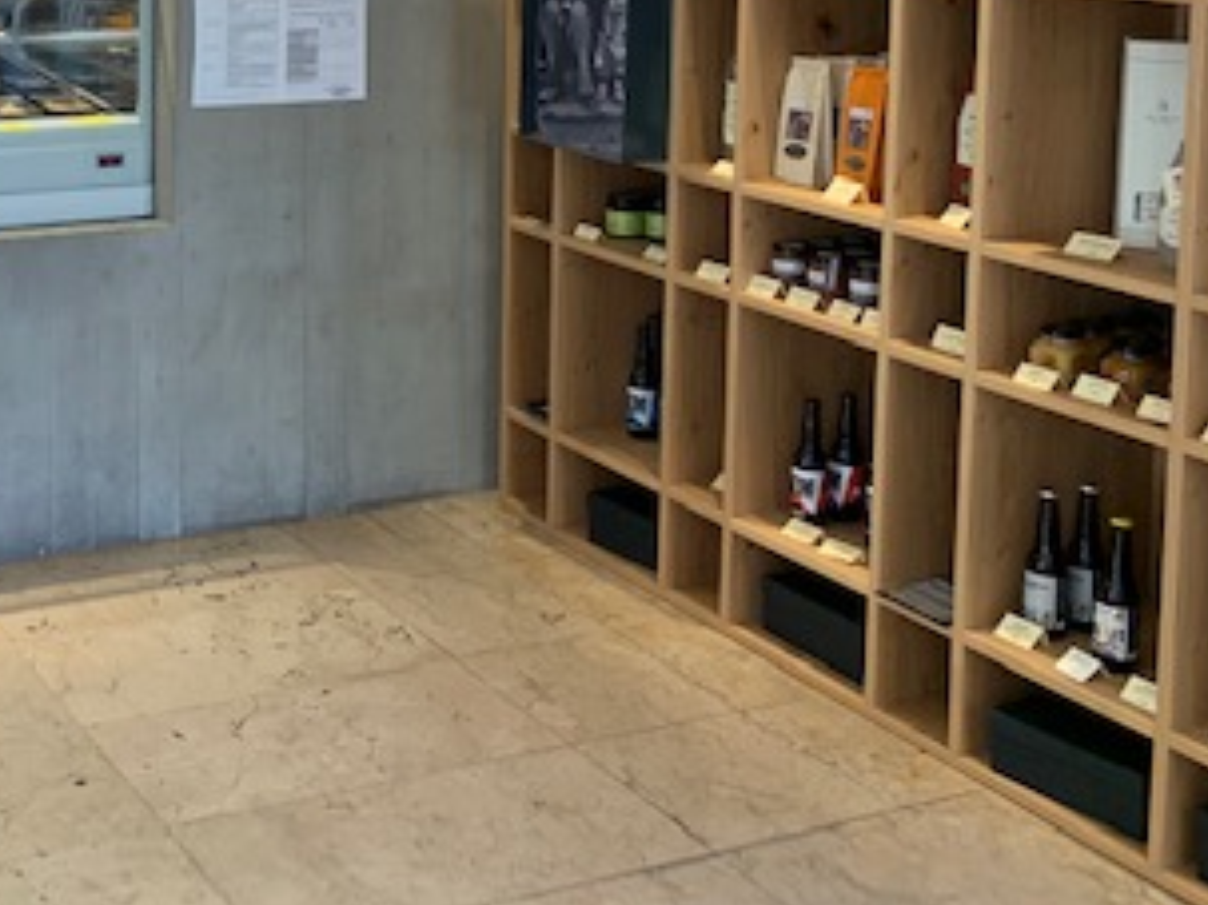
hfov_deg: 33.2
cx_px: 132
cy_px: 20
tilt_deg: -4.6
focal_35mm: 55
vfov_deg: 25.4
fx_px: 1919
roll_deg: +0.1
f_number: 1.8
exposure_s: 1/50
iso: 64
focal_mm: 4.25
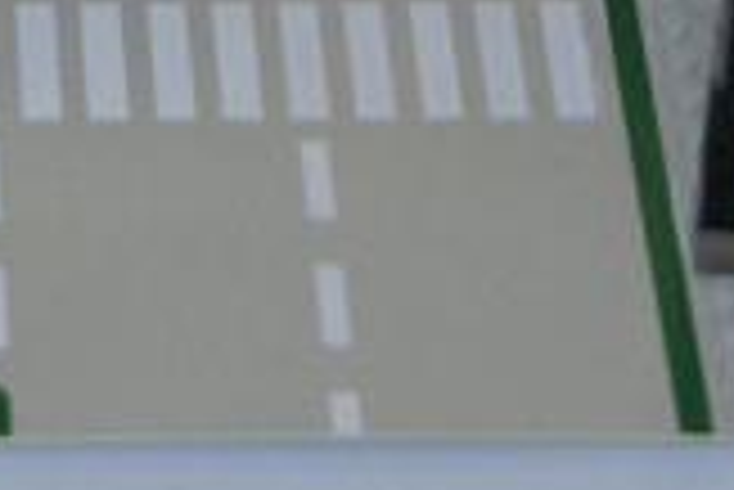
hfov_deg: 7.4
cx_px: -248
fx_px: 5612
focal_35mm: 275
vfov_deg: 4.8
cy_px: -1007
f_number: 4.5
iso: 800
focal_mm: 28
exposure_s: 1/60
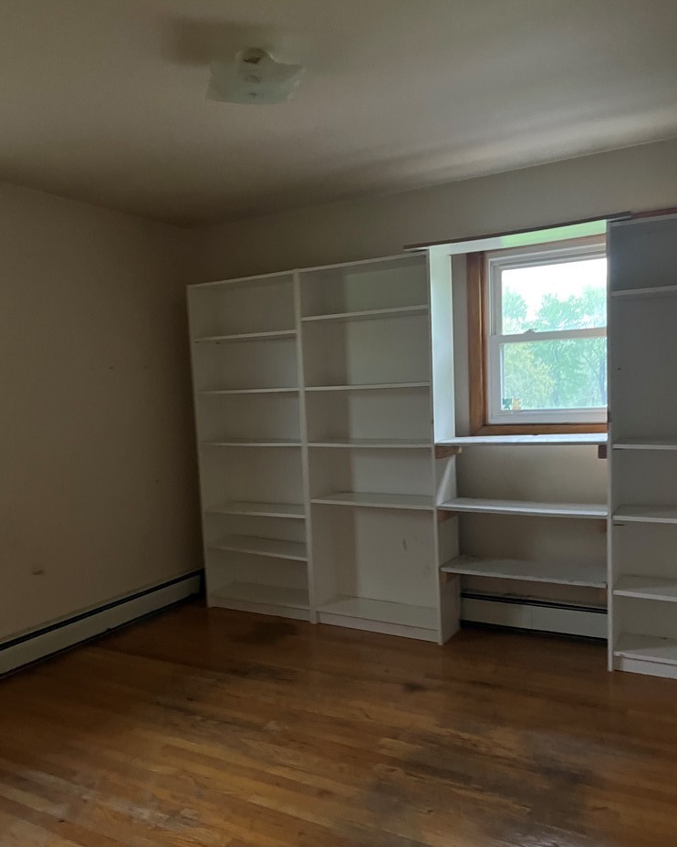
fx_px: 702
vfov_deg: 62.2
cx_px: 337
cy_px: 444
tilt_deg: -3.6
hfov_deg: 51.5
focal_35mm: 28
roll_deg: +1.7
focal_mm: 5.1
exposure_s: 1/30
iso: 640
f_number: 1.6
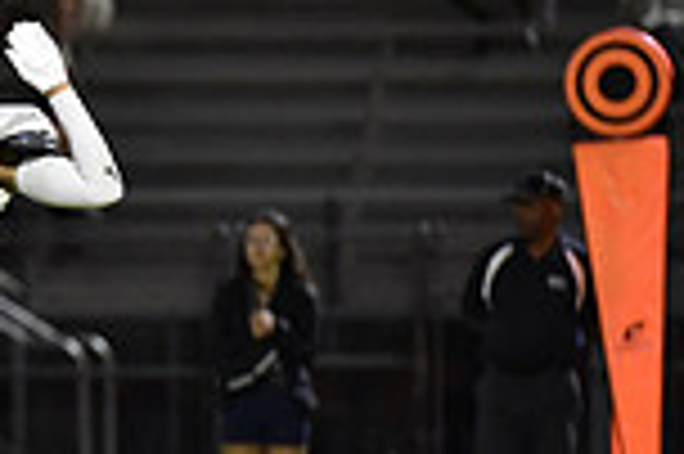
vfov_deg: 1.8
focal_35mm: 763
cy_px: 429
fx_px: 14481
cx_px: -176
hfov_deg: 2.7
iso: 4500
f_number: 2.8
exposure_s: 1/500
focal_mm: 200
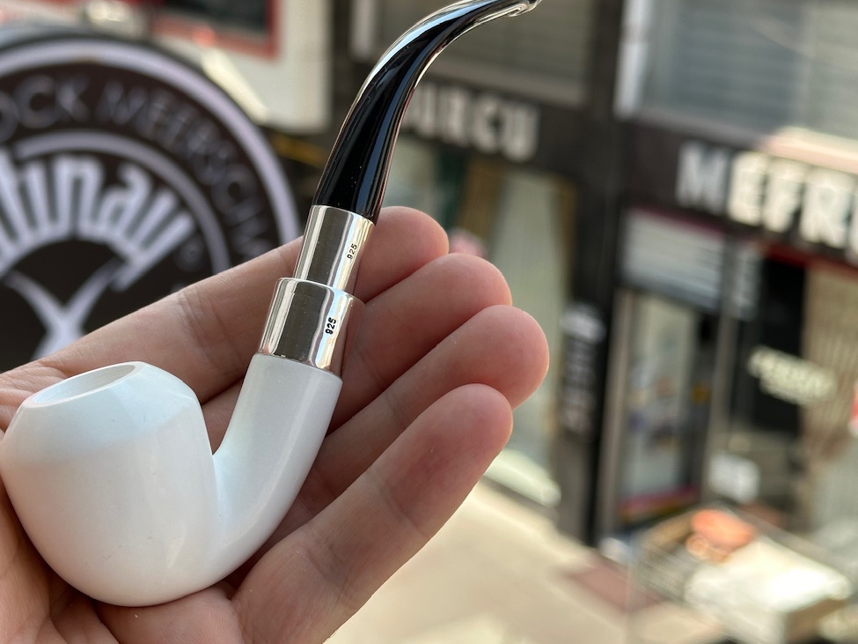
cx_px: 302
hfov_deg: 30.5
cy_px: 307
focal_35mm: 63
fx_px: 1561
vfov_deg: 23.3
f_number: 1.78
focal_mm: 6.86
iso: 64
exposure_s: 1/872
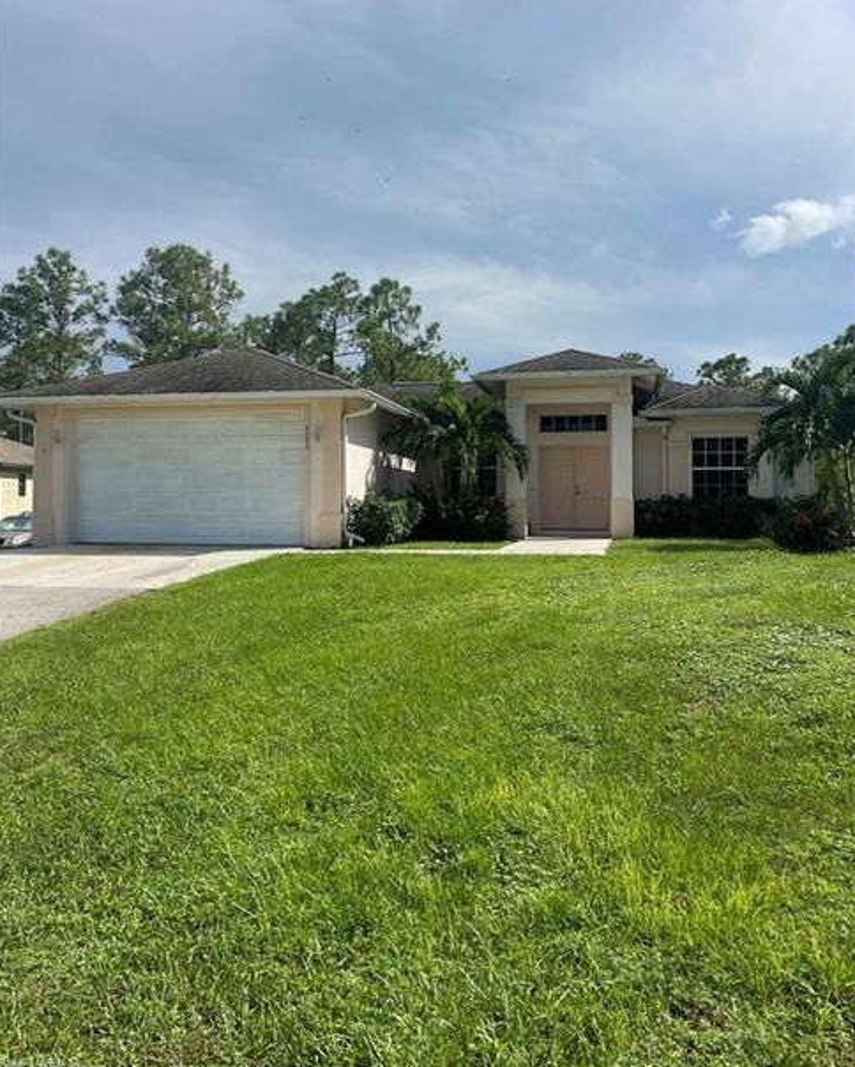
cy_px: 487
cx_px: 436
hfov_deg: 51.6
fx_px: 885
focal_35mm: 28
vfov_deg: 62.1
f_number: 1.6
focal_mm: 4.2
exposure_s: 1/6135
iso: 32
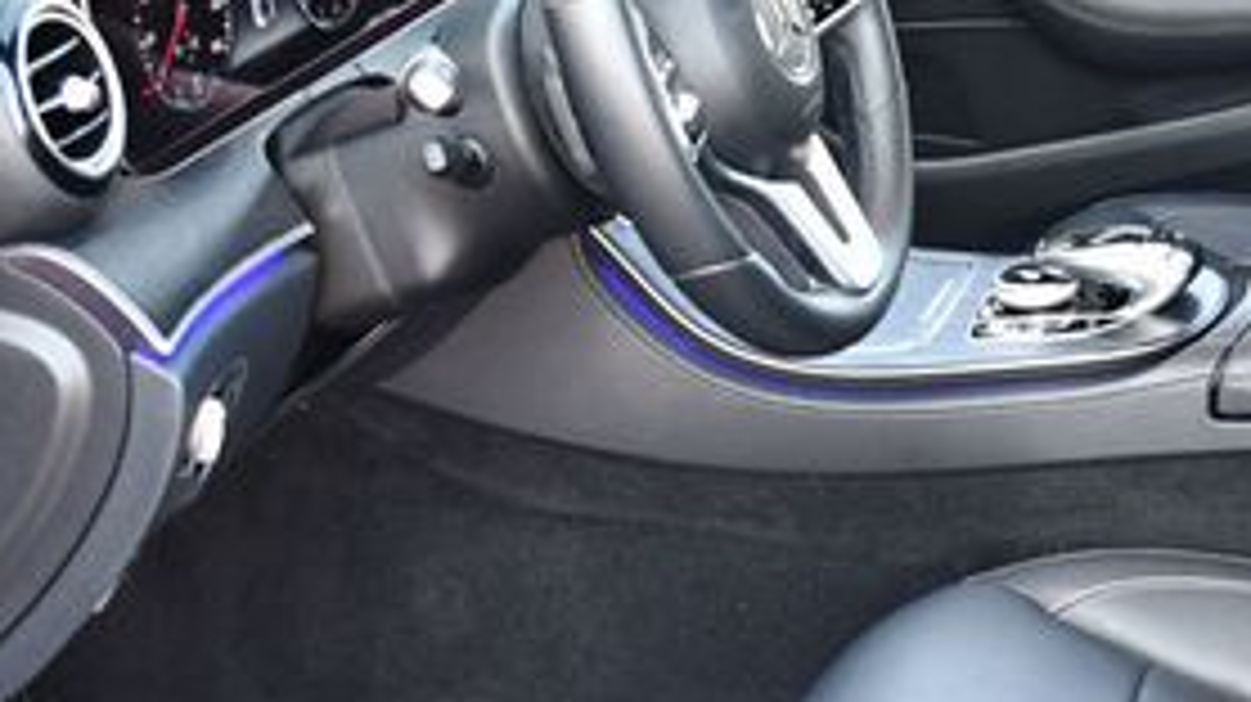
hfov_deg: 24.3
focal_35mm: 87
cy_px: 450
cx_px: 860
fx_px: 2884
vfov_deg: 13.9
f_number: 3.5
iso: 800
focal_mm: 18
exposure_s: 1/125
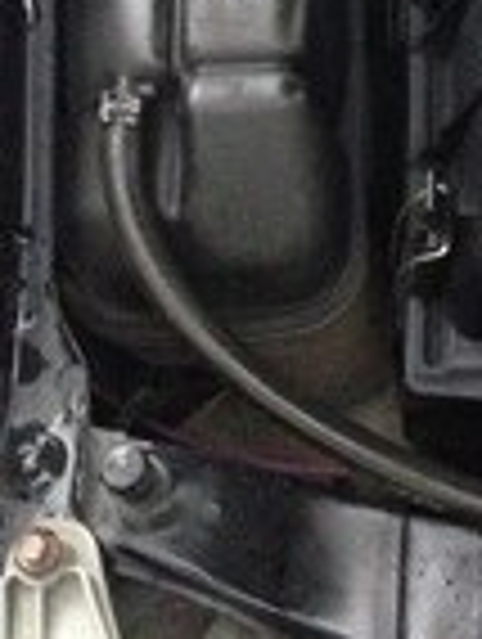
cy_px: -68
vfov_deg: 16.6
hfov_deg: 12.5
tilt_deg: -50.8
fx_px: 2129
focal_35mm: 115
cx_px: 617
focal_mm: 4.12
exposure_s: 1/15
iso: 640
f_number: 2.4
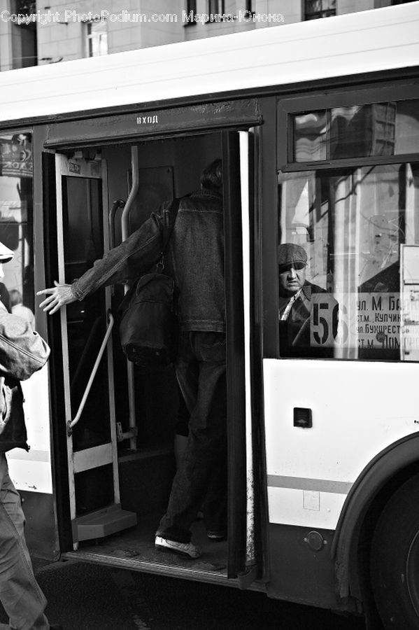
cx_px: 210
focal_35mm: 75
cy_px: 315
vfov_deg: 27.0
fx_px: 1311
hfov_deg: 18.2
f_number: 2.8
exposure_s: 1/1000
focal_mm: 50
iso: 100
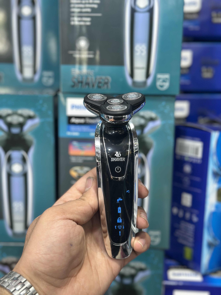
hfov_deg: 30.3
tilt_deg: -14.5
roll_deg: -1.3
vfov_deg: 39.7
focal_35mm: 48
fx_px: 409
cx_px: 110
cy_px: 148
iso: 160
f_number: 1.78
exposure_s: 1/100
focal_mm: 6.86
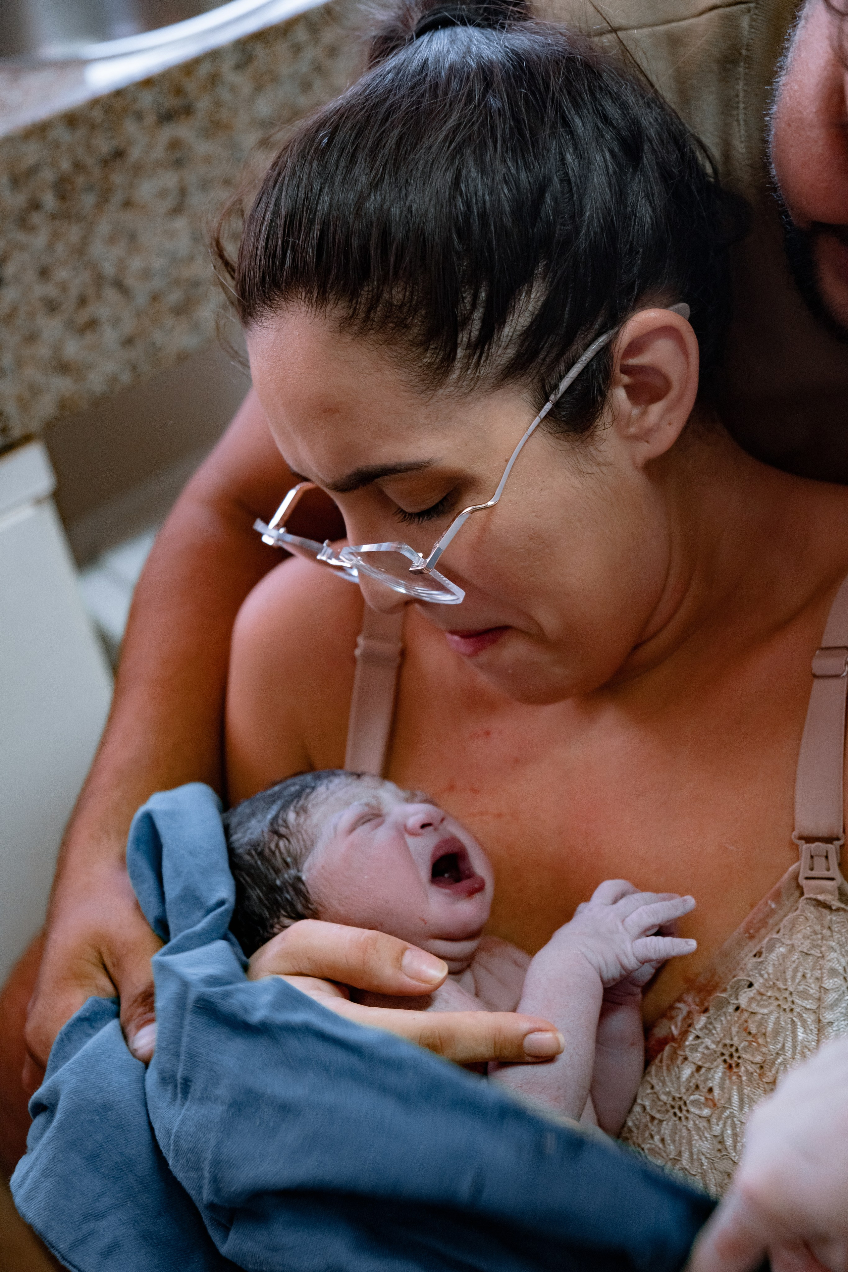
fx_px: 1908
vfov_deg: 36.9
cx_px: 424
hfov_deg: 25.1
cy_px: 636
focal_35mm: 54
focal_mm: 36
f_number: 2.8
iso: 1250
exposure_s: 1/60
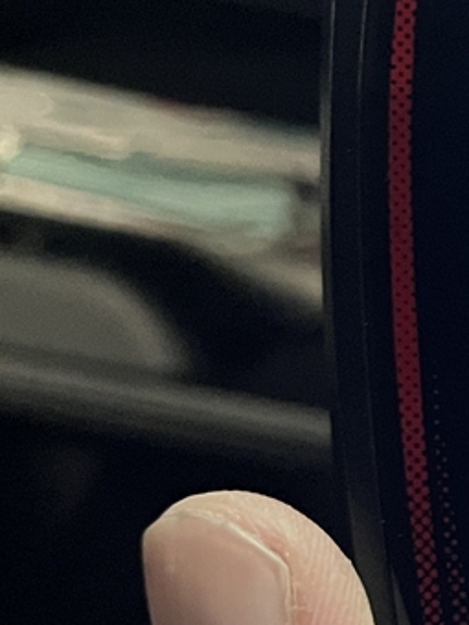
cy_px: 311
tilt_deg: -36.3
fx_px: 1770
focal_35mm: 98
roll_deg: +3.3
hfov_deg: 12.5
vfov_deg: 20.0
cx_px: 1052
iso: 500
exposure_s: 1/38
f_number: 1.6
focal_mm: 5.1
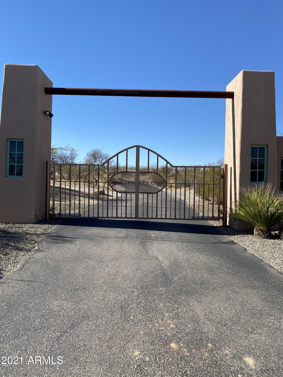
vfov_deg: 67.3
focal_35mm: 26
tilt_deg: -0.3
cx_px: 142
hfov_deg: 53.1
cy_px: 188
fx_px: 283
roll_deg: -1.5
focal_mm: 4.25
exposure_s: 1/2315
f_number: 1.8
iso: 32
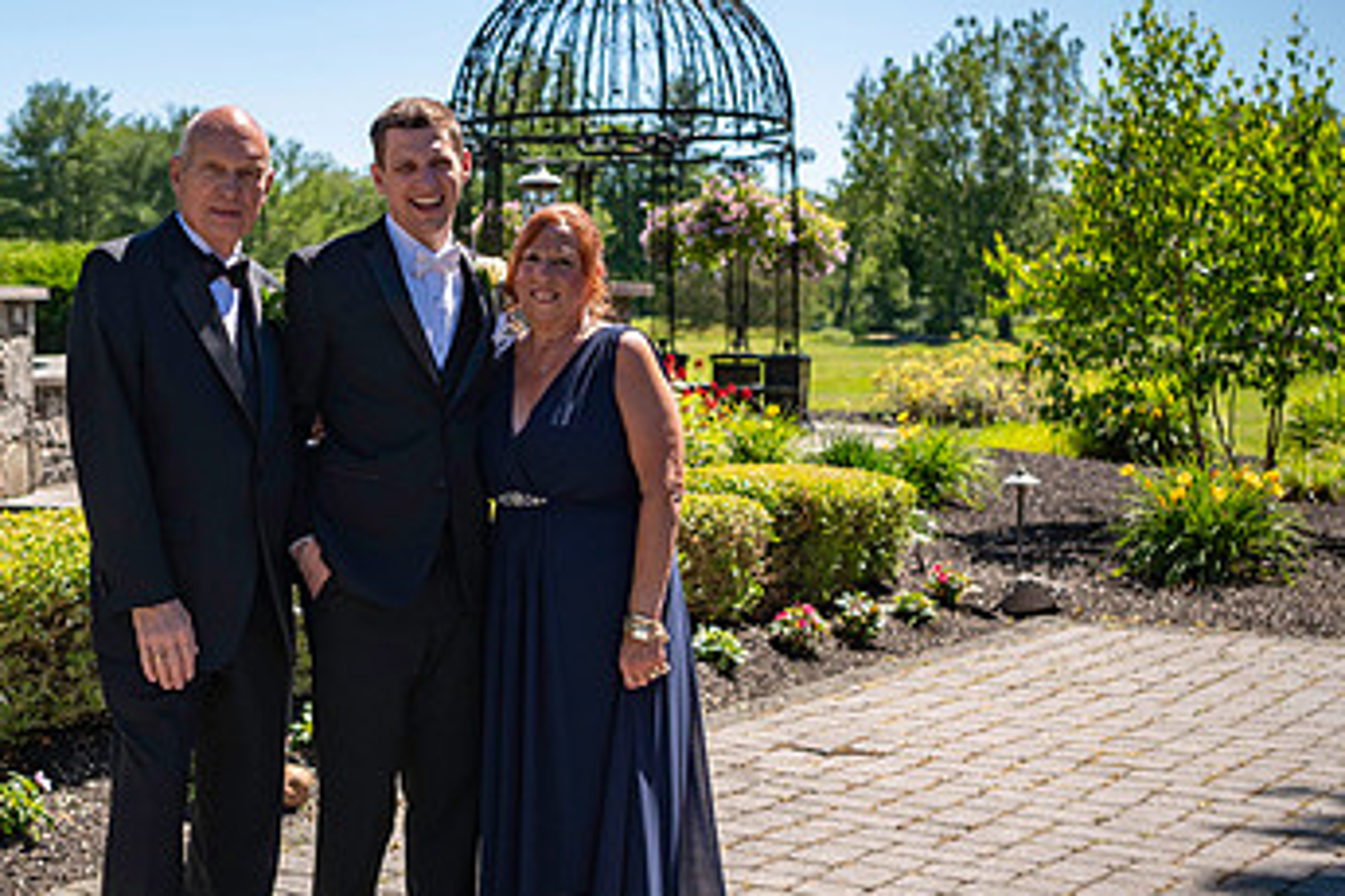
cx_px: 323
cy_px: 435
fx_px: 2354
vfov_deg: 21.6
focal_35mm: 63
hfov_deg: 31.3
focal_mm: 34
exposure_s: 1/2500
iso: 100
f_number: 3.2
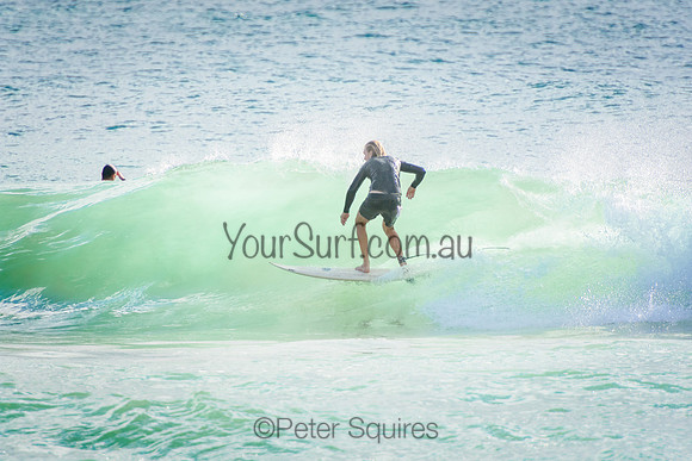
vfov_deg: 2.3
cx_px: 346
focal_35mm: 600
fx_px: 11535
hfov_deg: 3.4
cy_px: 230
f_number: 5.6
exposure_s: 1/2000
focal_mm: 400
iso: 360
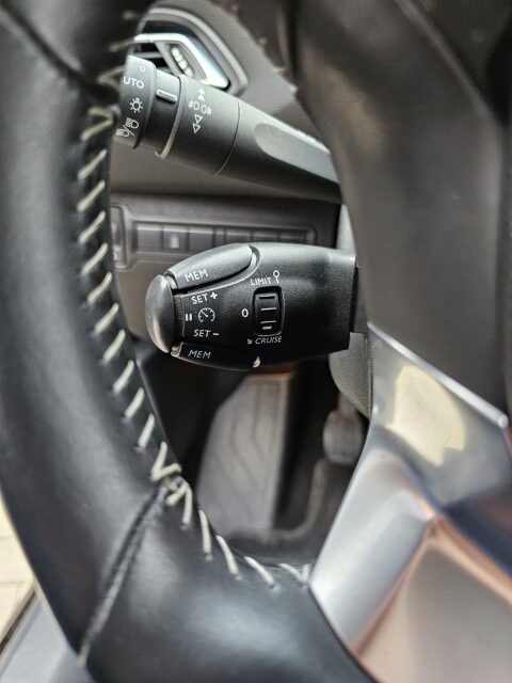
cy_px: 342
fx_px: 454
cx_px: 256
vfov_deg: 73.9
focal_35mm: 23
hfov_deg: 58.9
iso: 640
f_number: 1.7
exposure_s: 1/100
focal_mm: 6.3
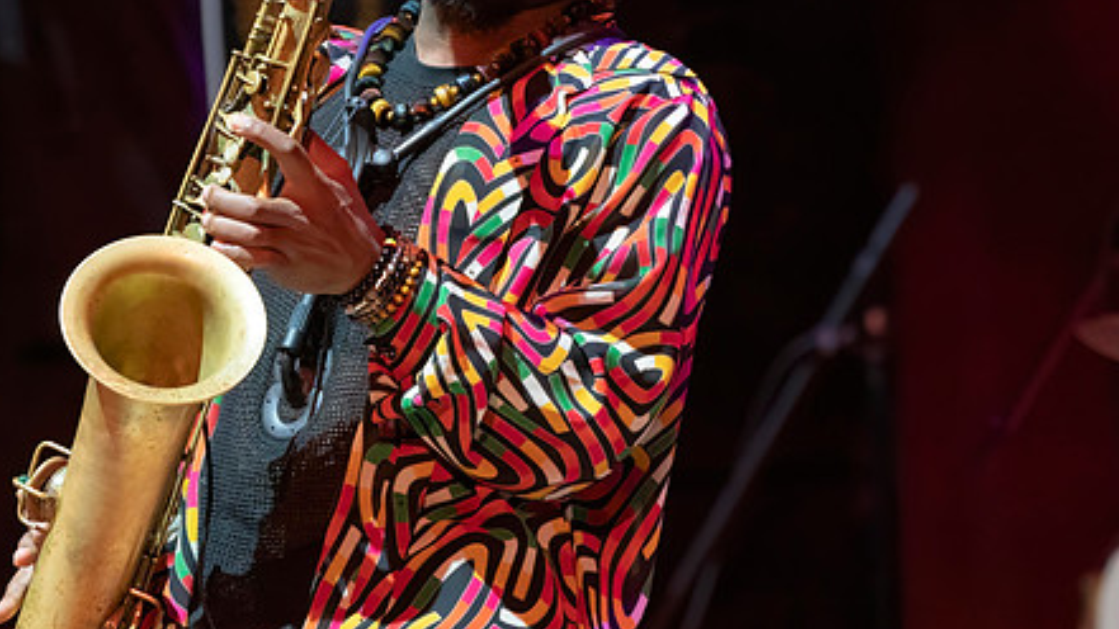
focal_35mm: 743
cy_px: 257
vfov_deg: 1.6
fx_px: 22045
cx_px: 509
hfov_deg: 2.9
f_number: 5.6
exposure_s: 1/320
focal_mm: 348
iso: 5000
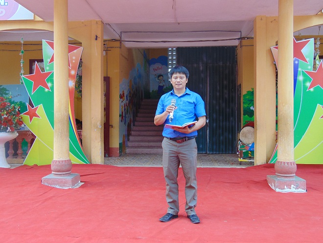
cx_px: 162
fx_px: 327
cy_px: 122
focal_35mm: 35
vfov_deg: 40.7
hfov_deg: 52.6
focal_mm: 6.3
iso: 80
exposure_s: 1/40
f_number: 3.2
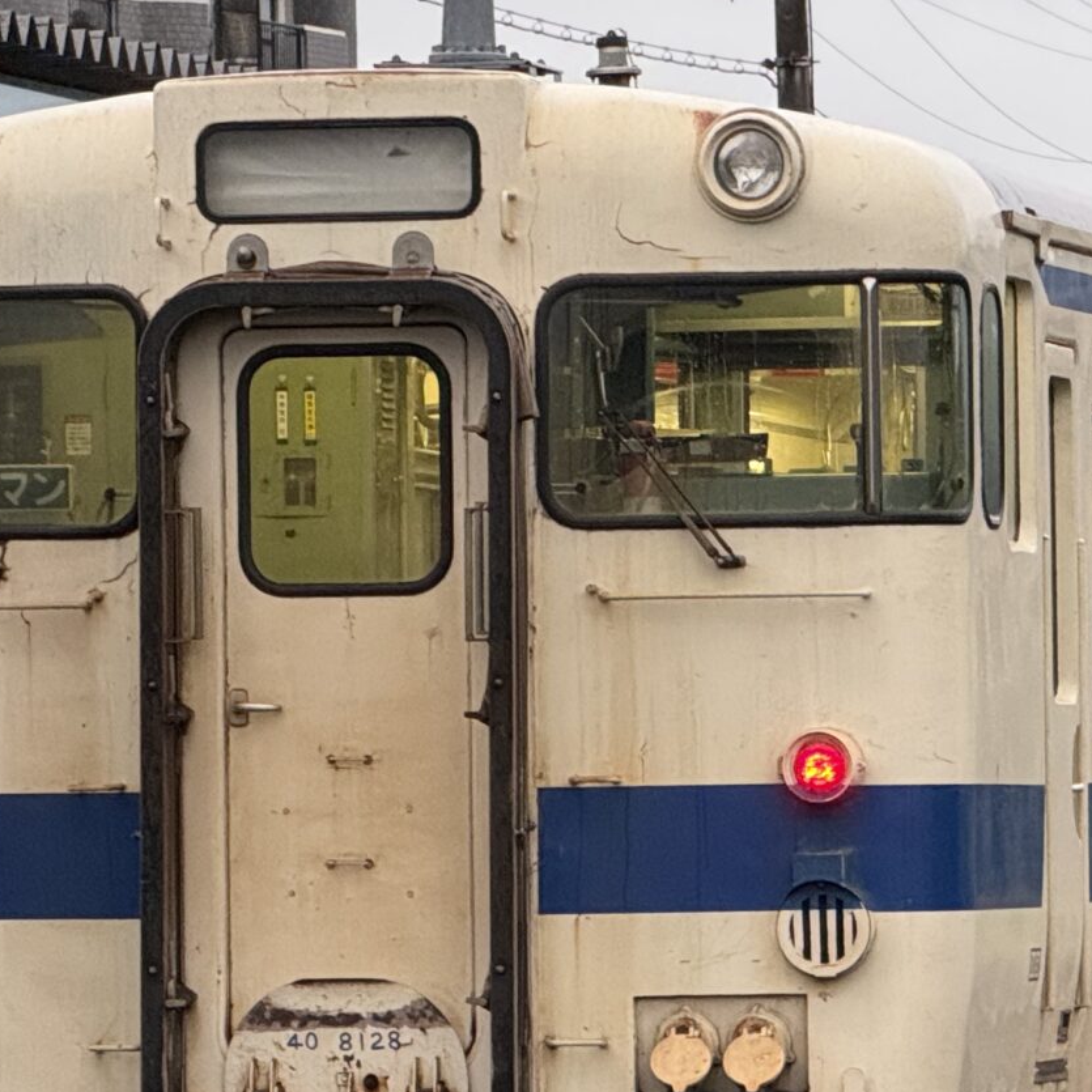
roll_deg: +0.8
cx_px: 1089
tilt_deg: -0.2
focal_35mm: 325
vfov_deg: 5.4
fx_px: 11599
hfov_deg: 5.4
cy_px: 847
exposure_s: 1/60
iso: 320
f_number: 2.8
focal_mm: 15.66
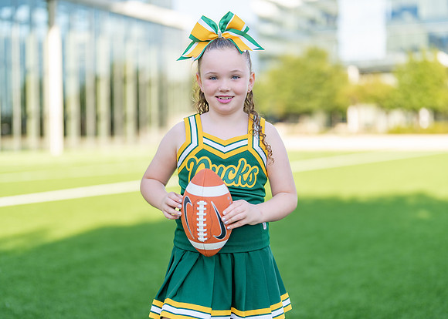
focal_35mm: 56
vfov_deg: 25.2
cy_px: 159
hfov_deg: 34.8
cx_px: 231
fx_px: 715
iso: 100
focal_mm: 50
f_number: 1.2
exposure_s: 1/1600
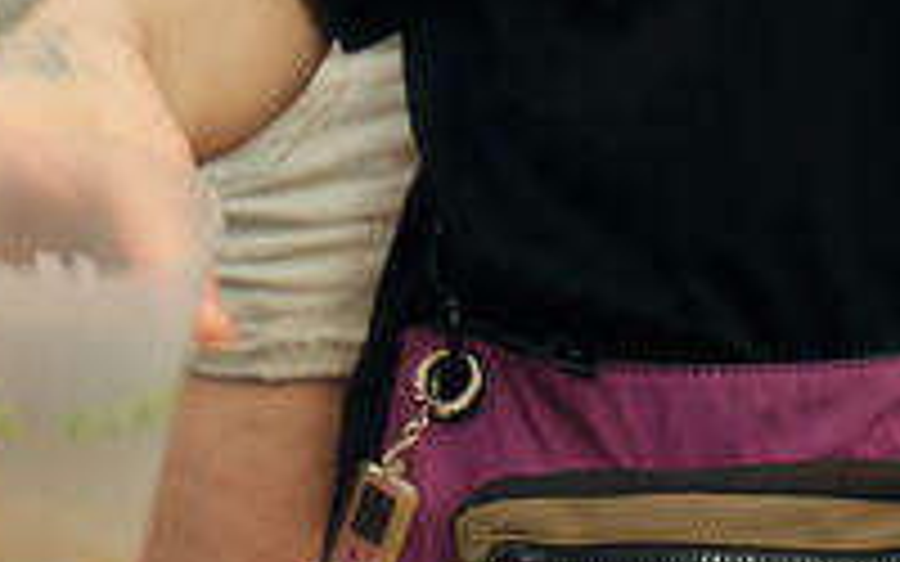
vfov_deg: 8.8
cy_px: -54
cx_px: 1588
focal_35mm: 147
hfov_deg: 13.0
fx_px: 3606
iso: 640
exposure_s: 1/125
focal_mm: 16
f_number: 7.1
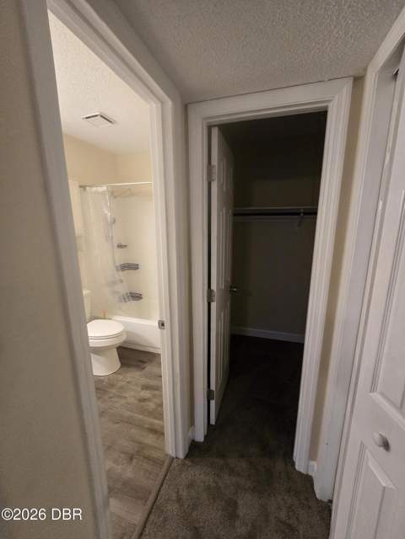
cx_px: 202
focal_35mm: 13
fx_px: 203
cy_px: 270
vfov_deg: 106.2
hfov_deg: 89.9
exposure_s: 1/60
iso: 800
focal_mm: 2.2
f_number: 2.2
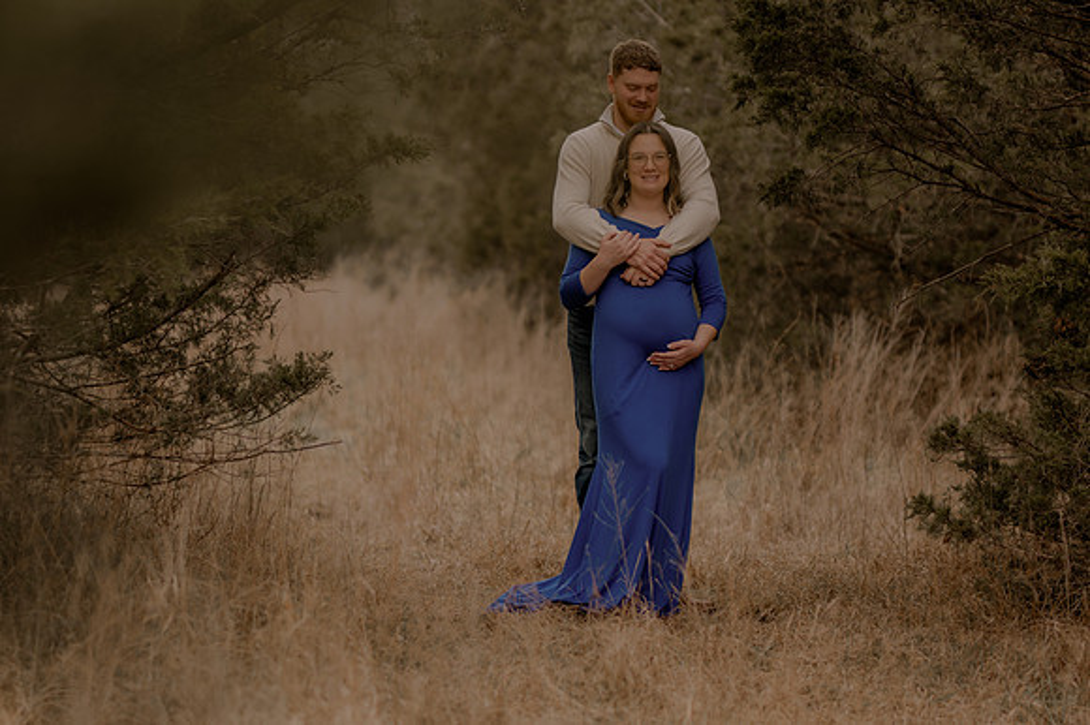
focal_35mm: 137
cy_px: 380
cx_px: 580
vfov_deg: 10.0
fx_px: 4151
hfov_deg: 15.0
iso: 200
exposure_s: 1/1250
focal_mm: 85
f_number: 1.4
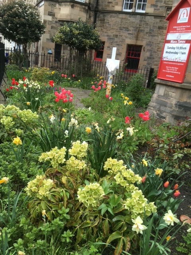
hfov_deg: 48.2
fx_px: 213
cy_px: 128
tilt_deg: -17.8
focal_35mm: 29
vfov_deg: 61.7
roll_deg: -7.9
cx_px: 96
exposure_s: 1/100
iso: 40
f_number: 2.2
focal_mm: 4.15
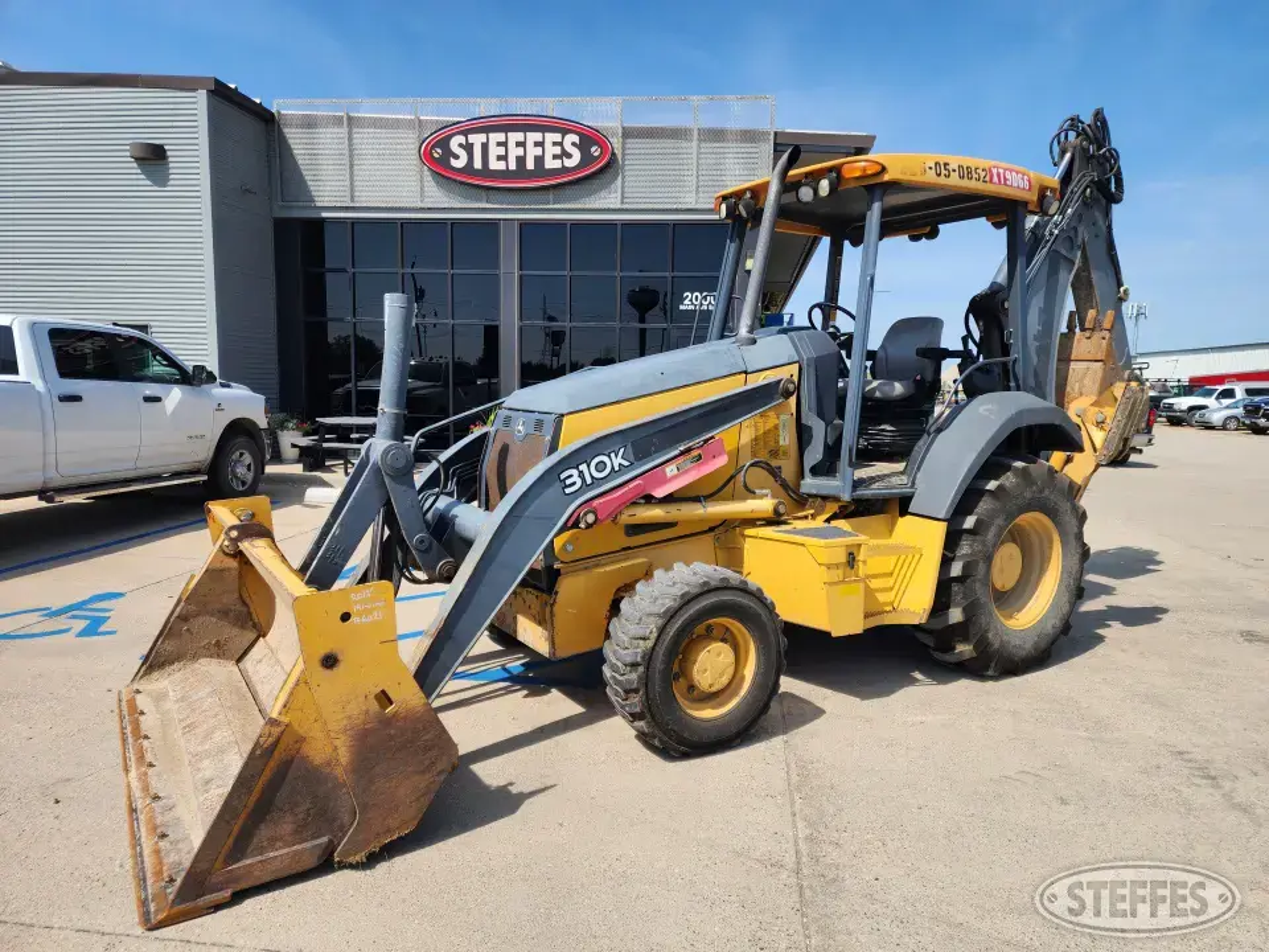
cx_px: 634
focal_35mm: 23
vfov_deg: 58.9
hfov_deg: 73.9
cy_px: 476
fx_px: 843
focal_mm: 6.4
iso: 12
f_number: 1.8
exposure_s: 1/992
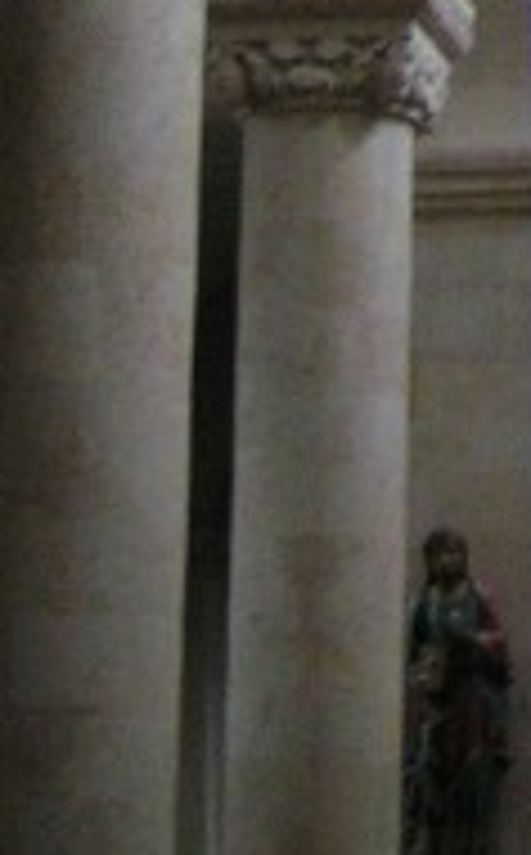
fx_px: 3954
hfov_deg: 7.4
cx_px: 1102
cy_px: -572
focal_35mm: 170
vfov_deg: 11.6
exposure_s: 1/25
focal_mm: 5.8
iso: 200
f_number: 2.8
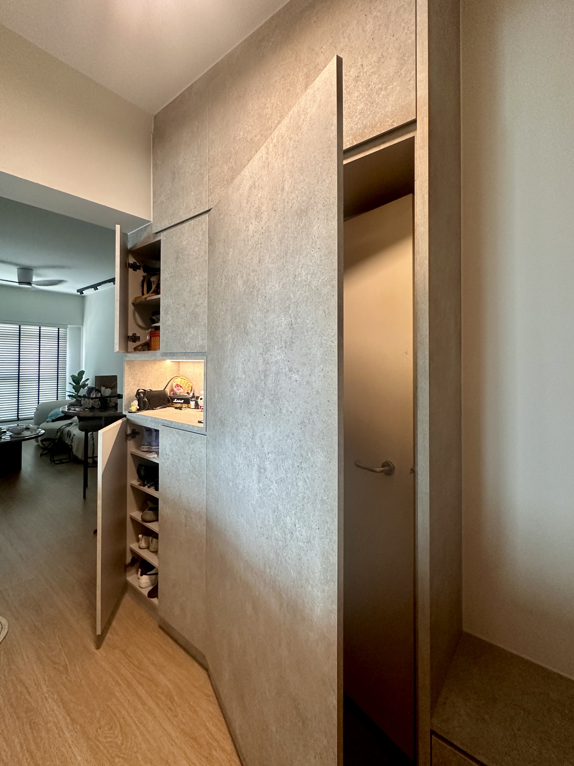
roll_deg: -2.7
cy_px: 383
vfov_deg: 102.1
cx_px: 287
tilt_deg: -1.0
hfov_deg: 85.7
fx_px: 310
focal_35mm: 14
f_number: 2.2
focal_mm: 2.22
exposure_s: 1/100
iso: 250
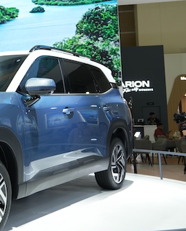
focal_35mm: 51
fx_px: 350
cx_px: -57
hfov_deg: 25.5
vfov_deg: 36.2
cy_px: 77
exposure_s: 1/100
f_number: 3.5
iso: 250
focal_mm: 24
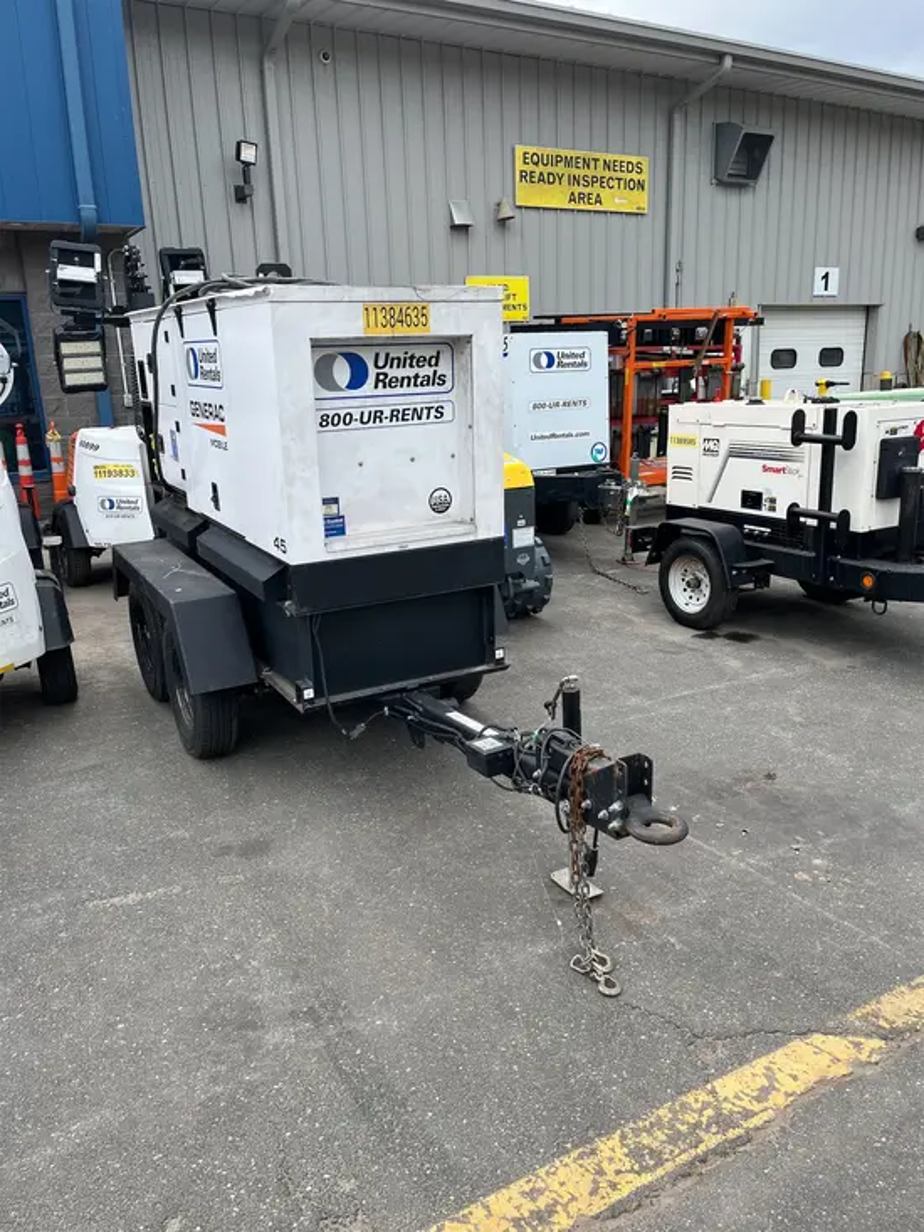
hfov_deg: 53.1
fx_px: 925
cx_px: 462
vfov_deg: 67.3
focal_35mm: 26
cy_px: 616
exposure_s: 1/1036
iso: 50
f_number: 1.6
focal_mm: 5.1
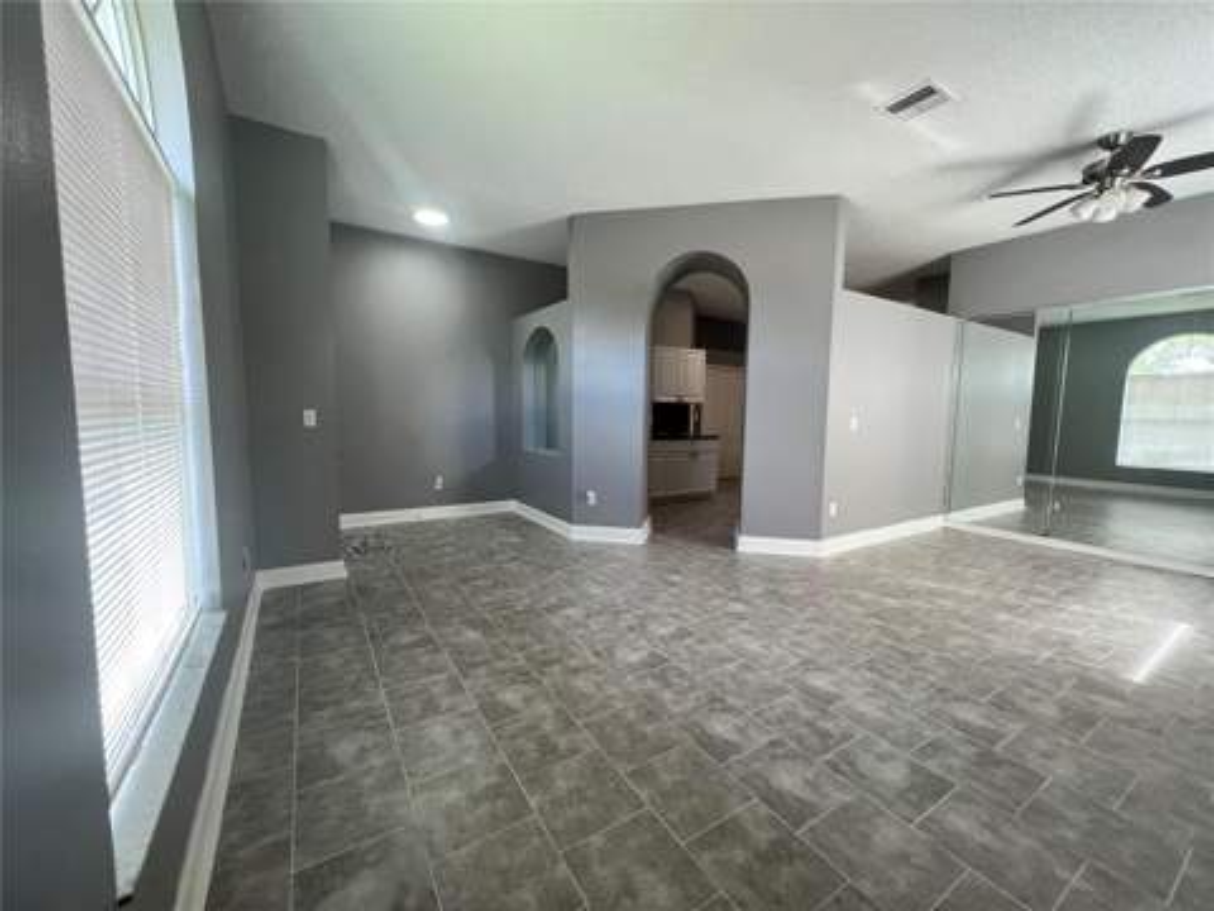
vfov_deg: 89.9
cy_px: 456
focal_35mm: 13
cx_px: 607
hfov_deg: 106.2
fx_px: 456
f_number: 1.8
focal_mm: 1.57
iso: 160
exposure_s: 1/120
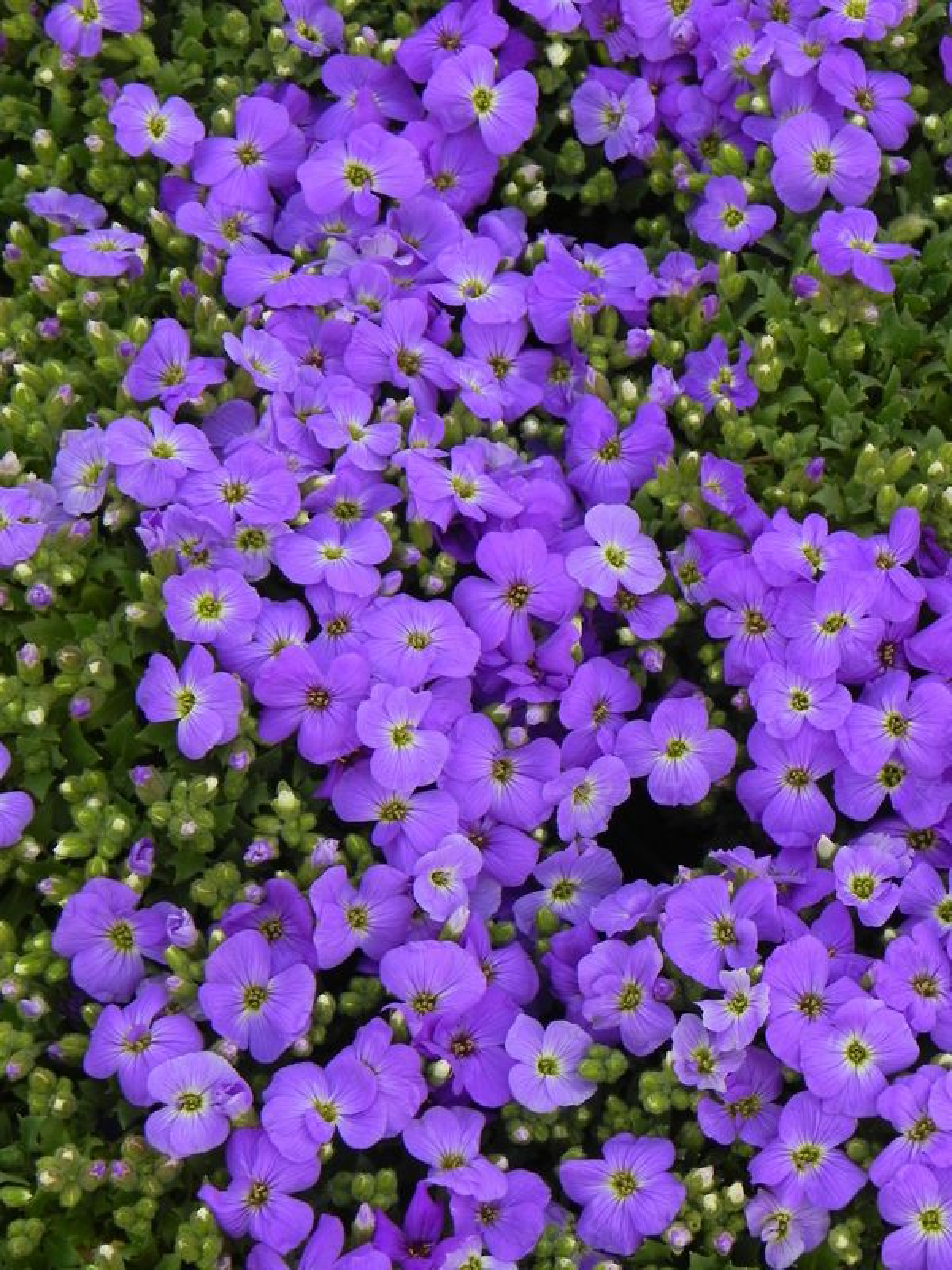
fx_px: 4730
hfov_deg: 11.5
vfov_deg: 15.3
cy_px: 635
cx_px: 476
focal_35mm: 129
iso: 160
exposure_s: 1/250
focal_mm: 23
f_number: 5
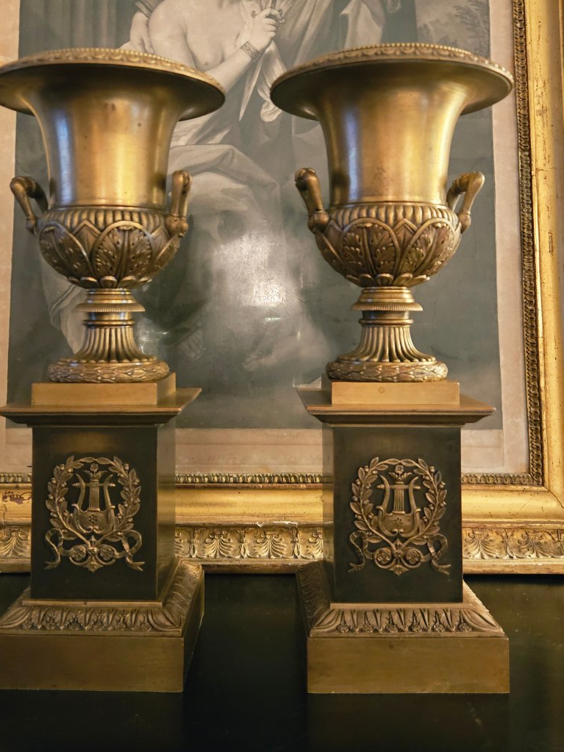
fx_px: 586
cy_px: 336
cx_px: 254
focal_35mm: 27
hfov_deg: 51.3
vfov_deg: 65.1
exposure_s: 1/20
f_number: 1.8
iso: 1600
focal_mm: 5.4
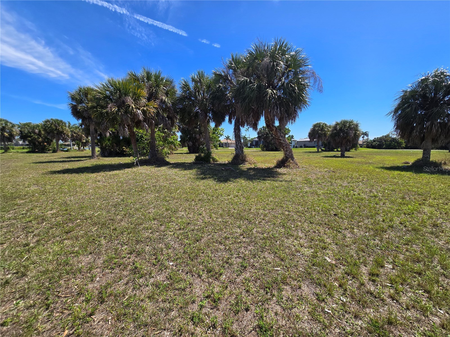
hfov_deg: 106.2
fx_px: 169
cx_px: 225
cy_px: 168
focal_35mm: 13
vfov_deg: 89.9
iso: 50
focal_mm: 2.2
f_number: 2.2
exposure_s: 1/2054
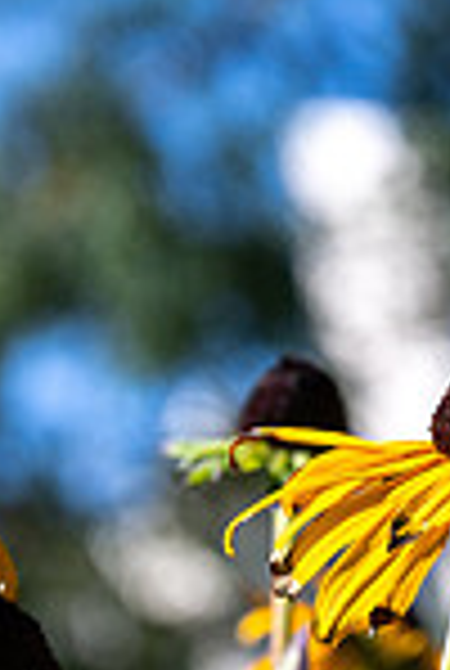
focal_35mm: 211
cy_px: 751
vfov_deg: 9.6
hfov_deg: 6.5
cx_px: 626
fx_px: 3938
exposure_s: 1/640
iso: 200
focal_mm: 70
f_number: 6.3
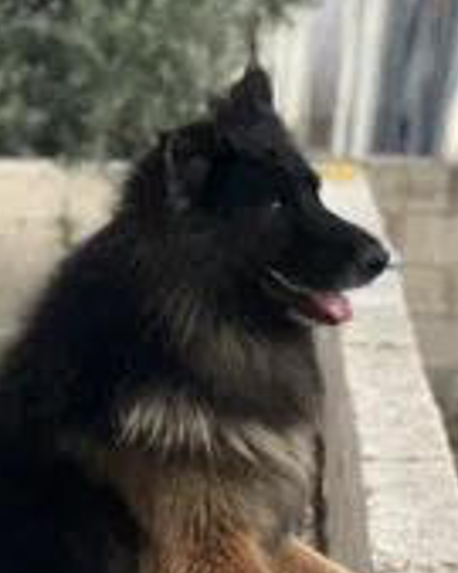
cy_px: 478
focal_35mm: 178
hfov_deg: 8.7
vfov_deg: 10.8
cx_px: 102
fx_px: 3019
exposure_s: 1/40
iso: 320
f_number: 2.8
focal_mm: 9
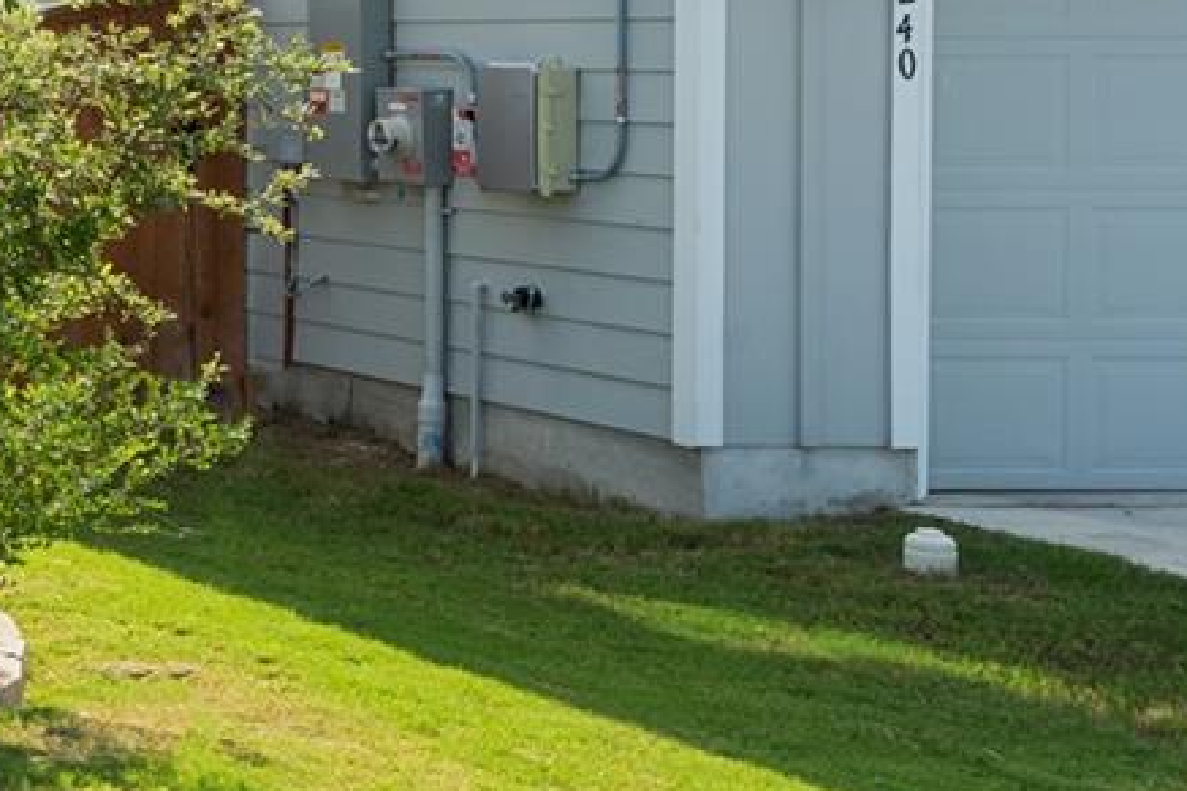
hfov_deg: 17.7
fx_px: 2472
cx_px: -1255
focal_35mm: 75
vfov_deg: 17.8
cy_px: 18
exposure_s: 1/50
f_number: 10
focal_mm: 16
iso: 250
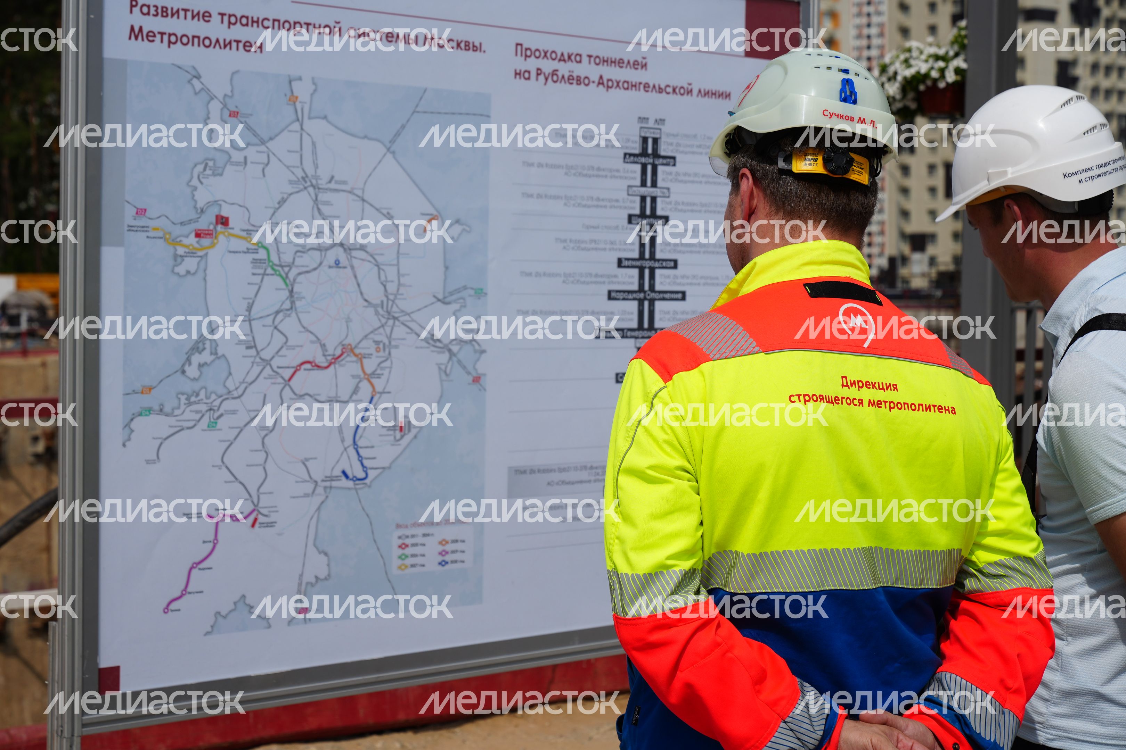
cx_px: 563
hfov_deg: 30.1
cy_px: 375
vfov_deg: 20.3
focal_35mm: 67
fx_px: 2095
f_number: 7.1
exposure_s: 1/800
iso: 100
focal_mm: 67
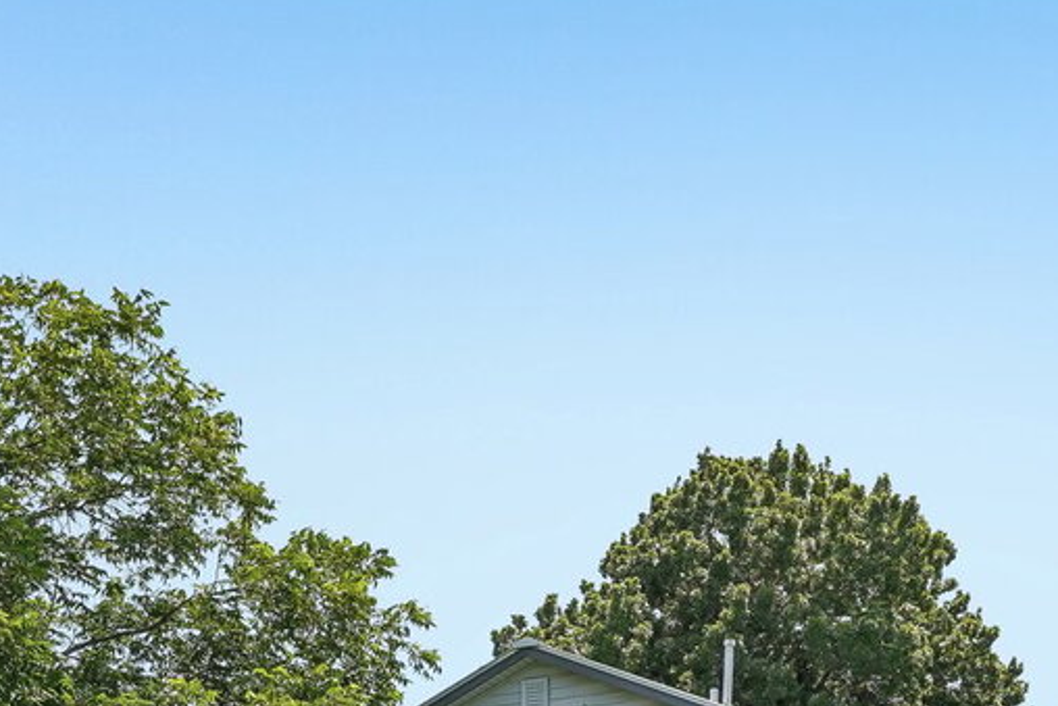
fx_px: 1499
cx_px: 675
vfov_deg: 23.9
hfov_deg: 38.6
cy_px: 864
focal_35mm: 51
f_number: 8
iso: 100
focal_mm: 16
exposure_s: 1/320
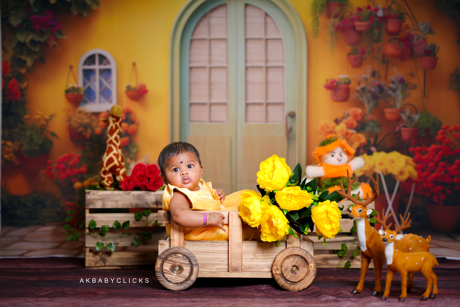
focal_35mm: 50
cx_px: 230
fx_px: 639
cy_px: 154
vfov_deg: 27.0
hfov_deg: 39.6
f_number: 1.8
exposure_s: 1/160
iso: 80
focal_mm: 50
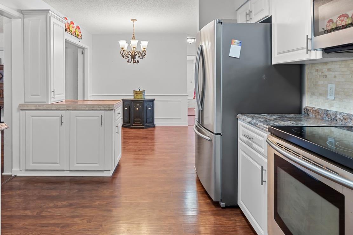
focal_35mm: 24
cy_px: 90
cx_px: 153
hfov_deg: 74.0
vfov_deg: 53.2
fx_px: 233
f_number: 7.1
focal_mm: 11
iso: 100
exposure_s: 1.6
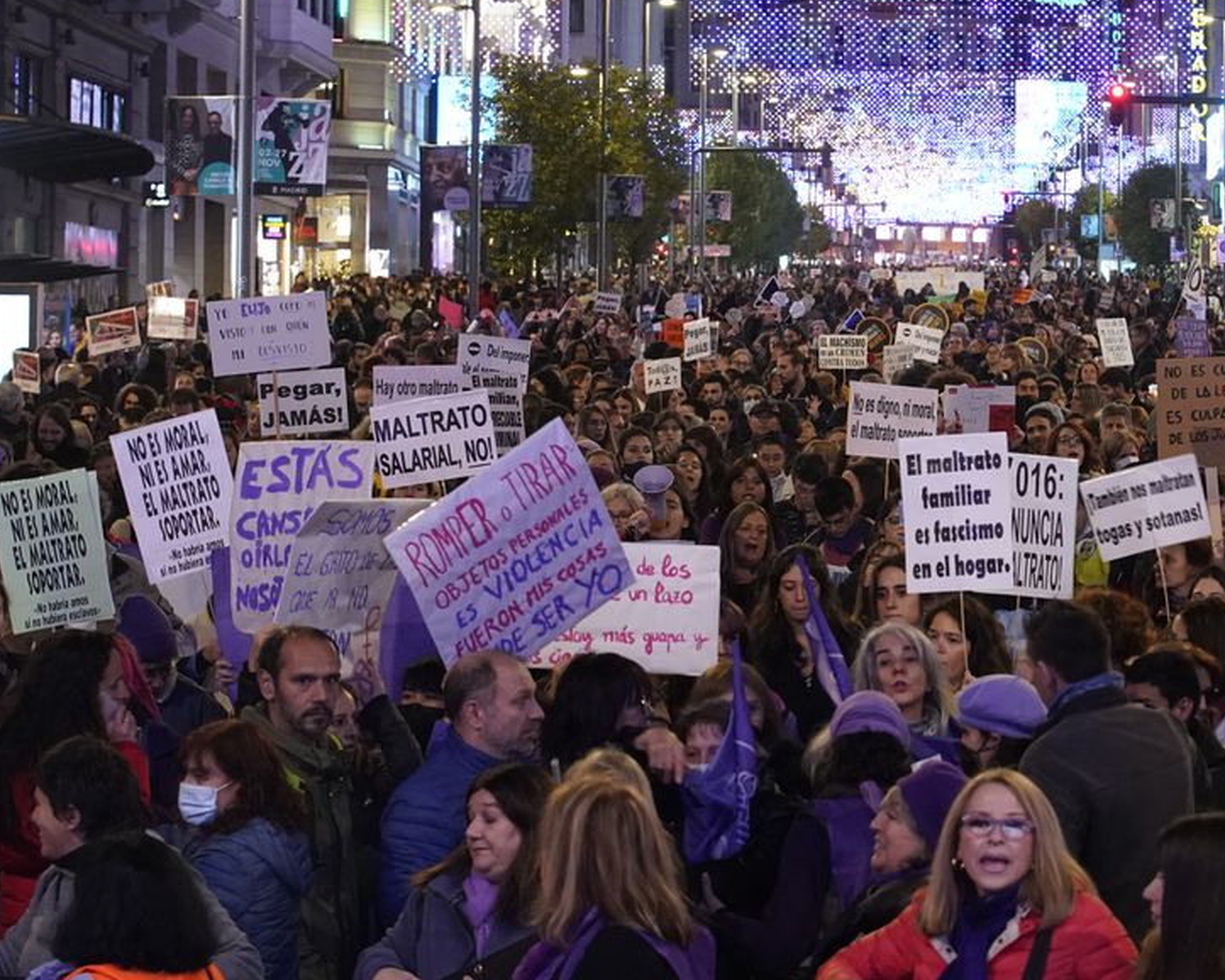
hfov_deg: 17.5
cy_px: 357
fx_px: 3953
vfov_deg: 14.1
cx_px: 856
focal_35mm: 109
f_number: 6.3
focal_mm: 70
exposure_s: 1/60
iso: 6400
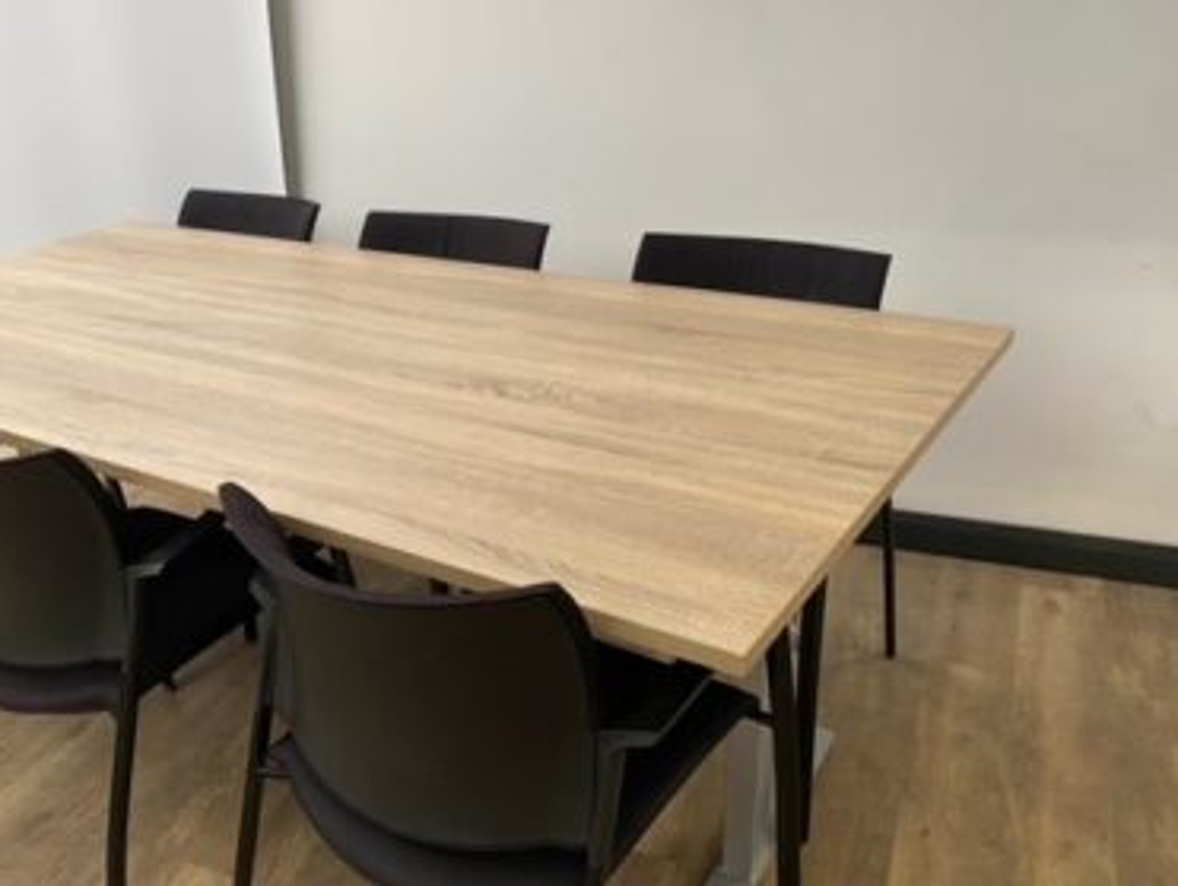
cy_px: 418
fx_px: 1192
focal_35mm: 35
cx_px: 429
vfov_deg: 40.7
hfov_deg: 51.9
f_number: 1.8
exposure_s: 1/50
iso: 80
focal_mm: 4.25
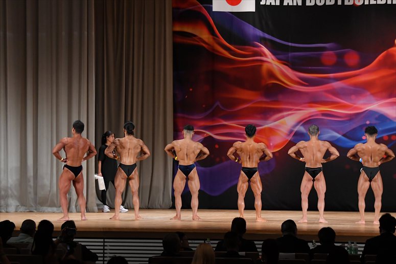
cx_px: 198
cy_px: 132
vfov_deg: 13.0
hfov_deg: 19.5
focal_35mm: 105
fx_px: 1154
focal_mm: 70
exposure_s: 1/400
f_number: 5.6
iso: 3200
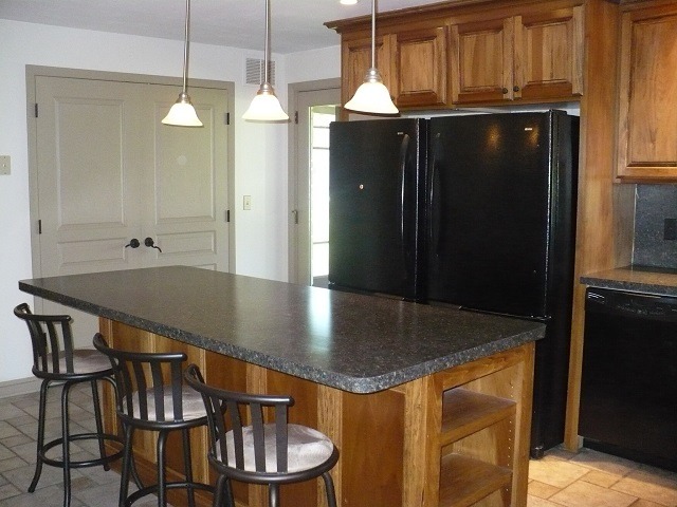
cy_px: 254
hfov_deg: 50.1
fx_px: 724
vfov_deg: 38.7
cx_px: 338
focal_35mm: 37
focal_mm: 6.1
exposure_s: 1/30
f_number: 2.8
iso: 640
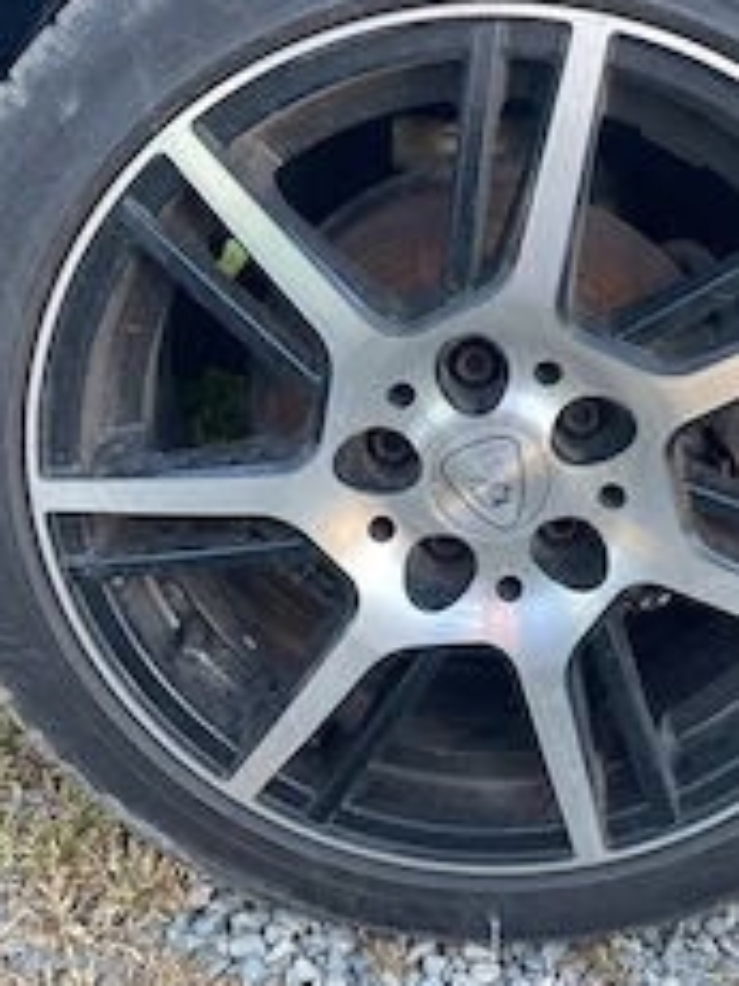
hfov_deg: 32.0
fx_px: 1282
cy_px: 376
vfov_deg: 41.8
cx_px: 461
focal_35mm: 45
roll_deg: -0.3
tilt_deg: -20.1
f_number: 1.6
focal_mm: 4.2
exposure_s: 1/121
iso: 50
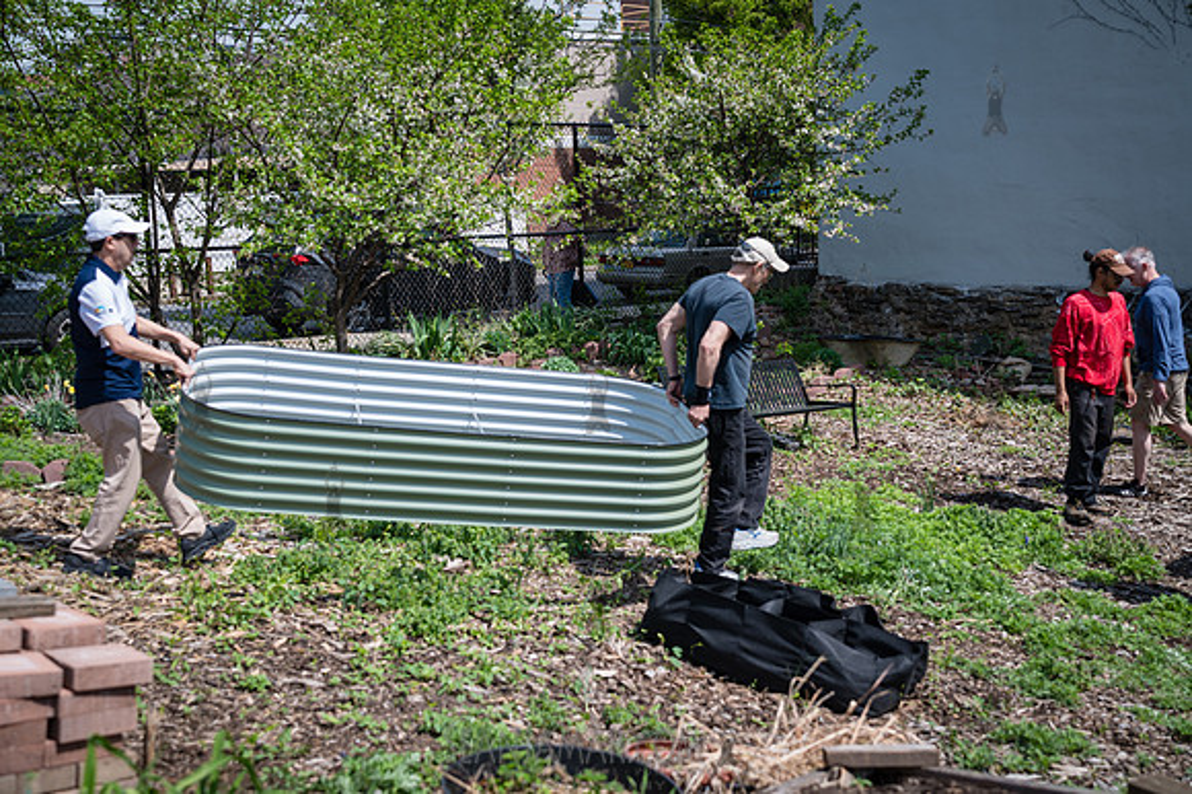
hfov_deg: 46.4
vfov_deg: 31.9
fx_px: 1390
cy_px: 397
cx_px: 596
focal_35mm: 42
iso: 100
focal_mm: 42
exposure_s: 1/1000
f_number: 3.5
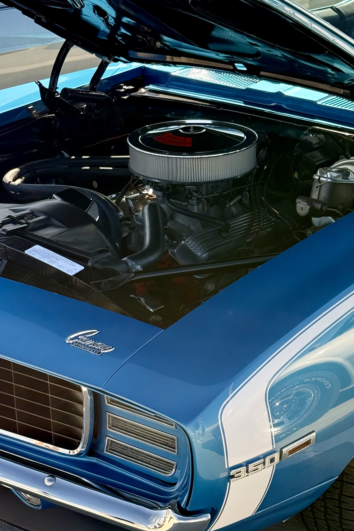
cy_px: 255
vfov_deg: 27.7
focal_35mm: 73
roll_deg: -0.2
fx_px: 1077
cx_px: 243
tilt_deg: -22.8
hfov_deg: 18.6
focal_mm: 6.76
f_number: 1.78
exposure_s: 1/802
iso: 100
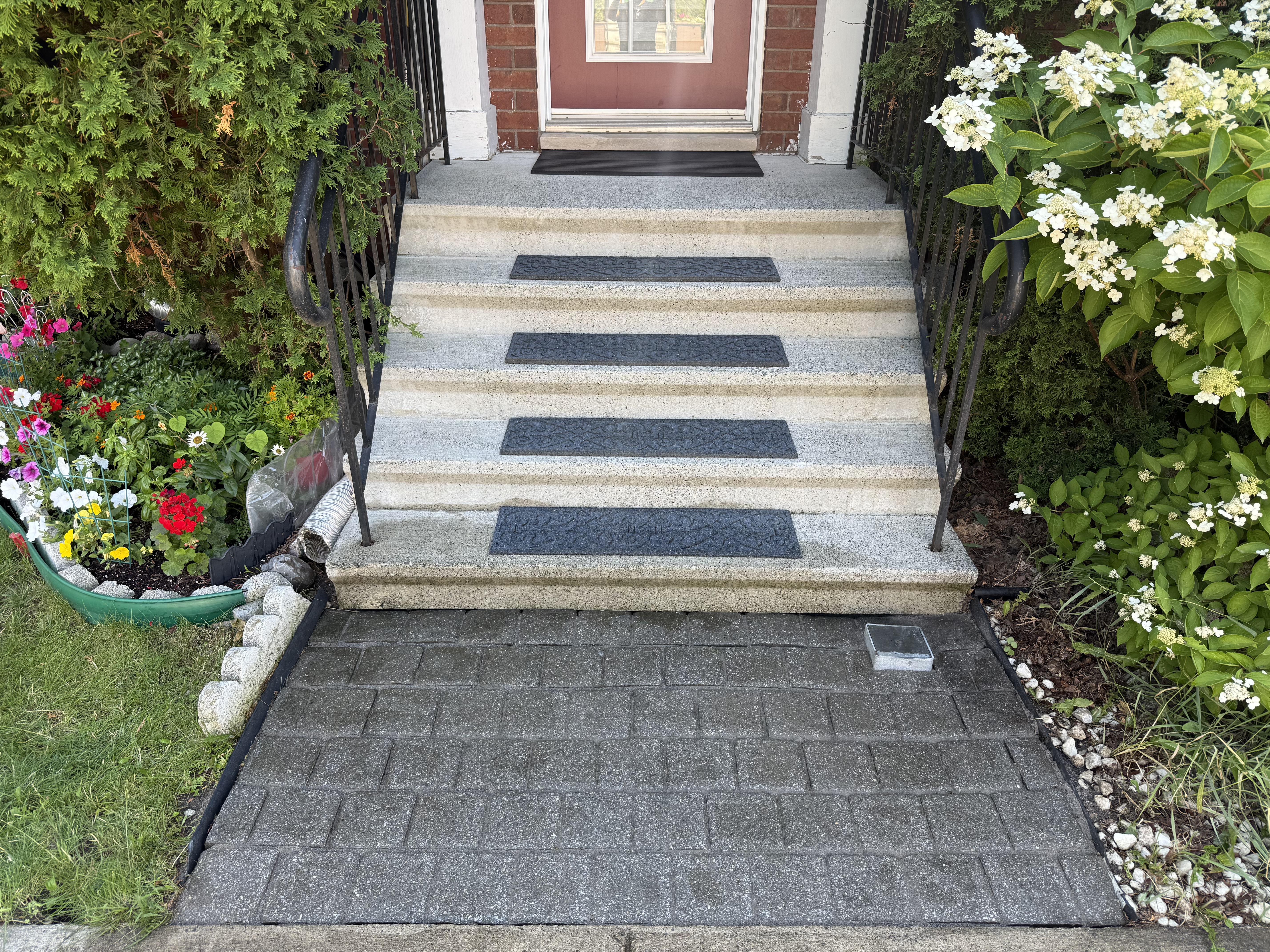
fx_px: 881
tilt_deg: -27.2
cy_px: 476
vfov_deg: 56.8
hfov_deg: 71.6
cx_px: 635
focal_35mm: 24
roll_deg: +0.0
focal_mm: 6.76
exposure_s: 1/193
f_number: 1.78
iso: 64
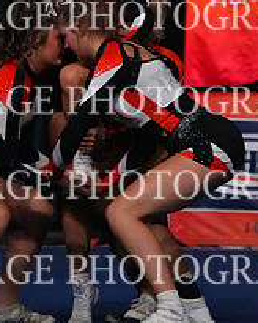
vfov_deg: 3.3
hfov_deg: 2.6
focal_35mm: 585
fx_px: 5584
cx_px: 56
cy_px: -27
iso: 16000
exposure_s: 1/1250
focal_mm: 220
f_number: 5.6
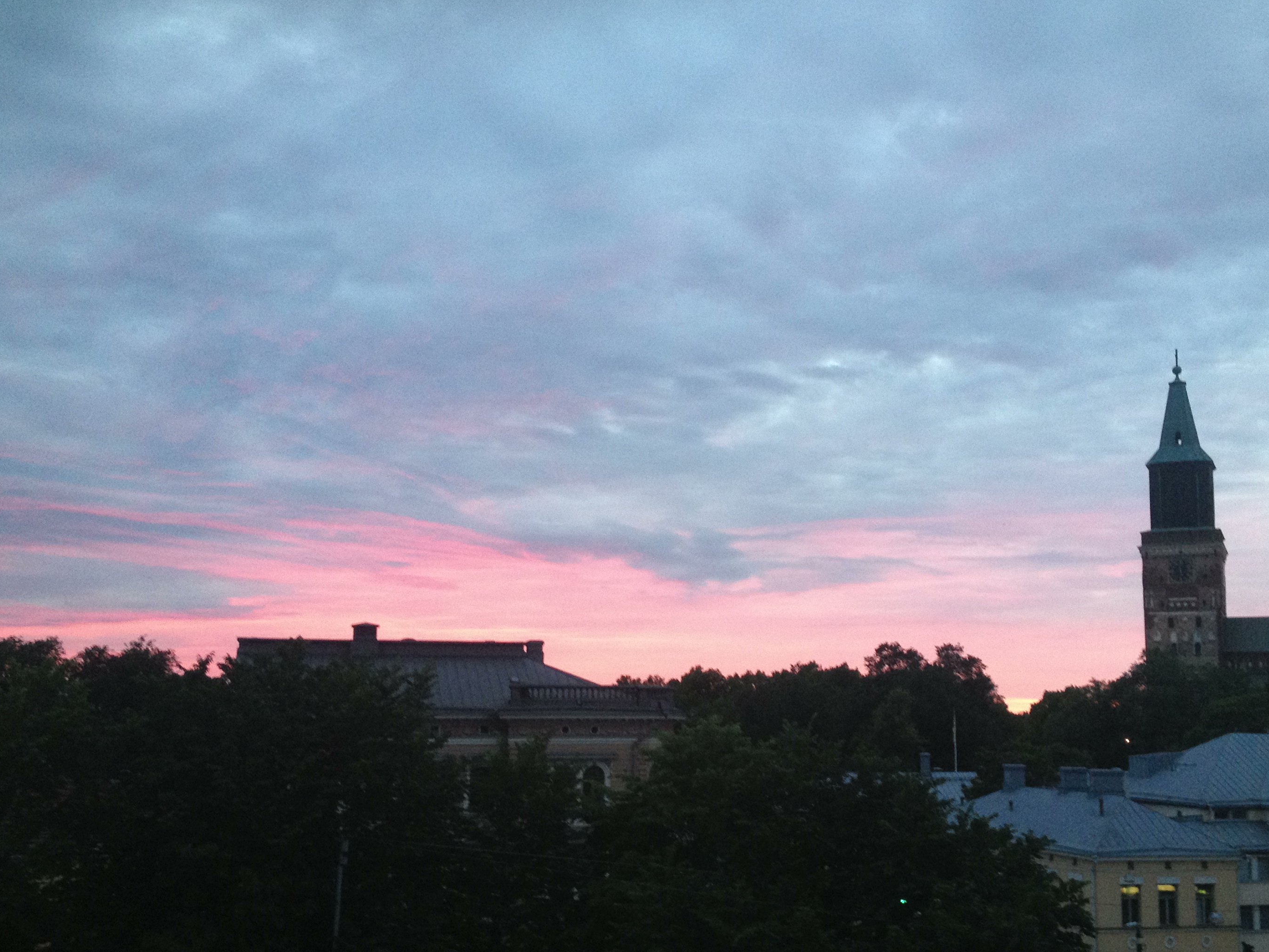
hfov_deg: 44.6
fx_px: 1540
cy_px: 530
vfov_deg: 34.3
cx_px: 734
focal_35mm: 42
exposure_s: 1/20
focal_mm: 4.28
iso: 125
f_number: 2.4
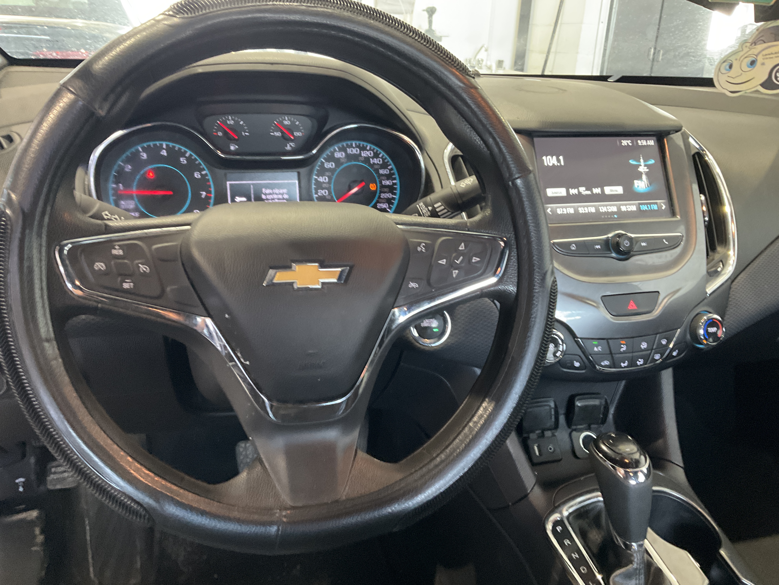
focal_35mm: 29
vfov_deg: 48.2
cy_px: 292
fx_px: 653
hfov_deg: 61.7
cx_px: 390
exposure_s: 1/40
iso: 250
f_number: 1.8
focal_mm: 3
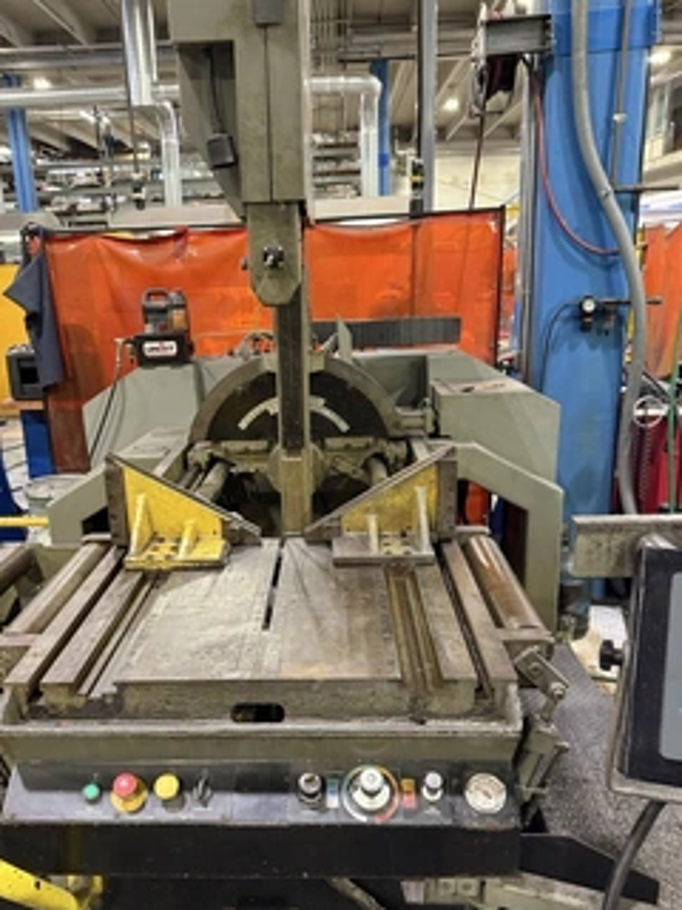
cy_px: 526
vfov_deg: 59.7
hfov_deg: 46.7
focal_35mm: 30
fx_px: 788
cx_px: 298
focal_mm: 6.76
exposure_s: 1/60
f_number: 1.78
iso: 640
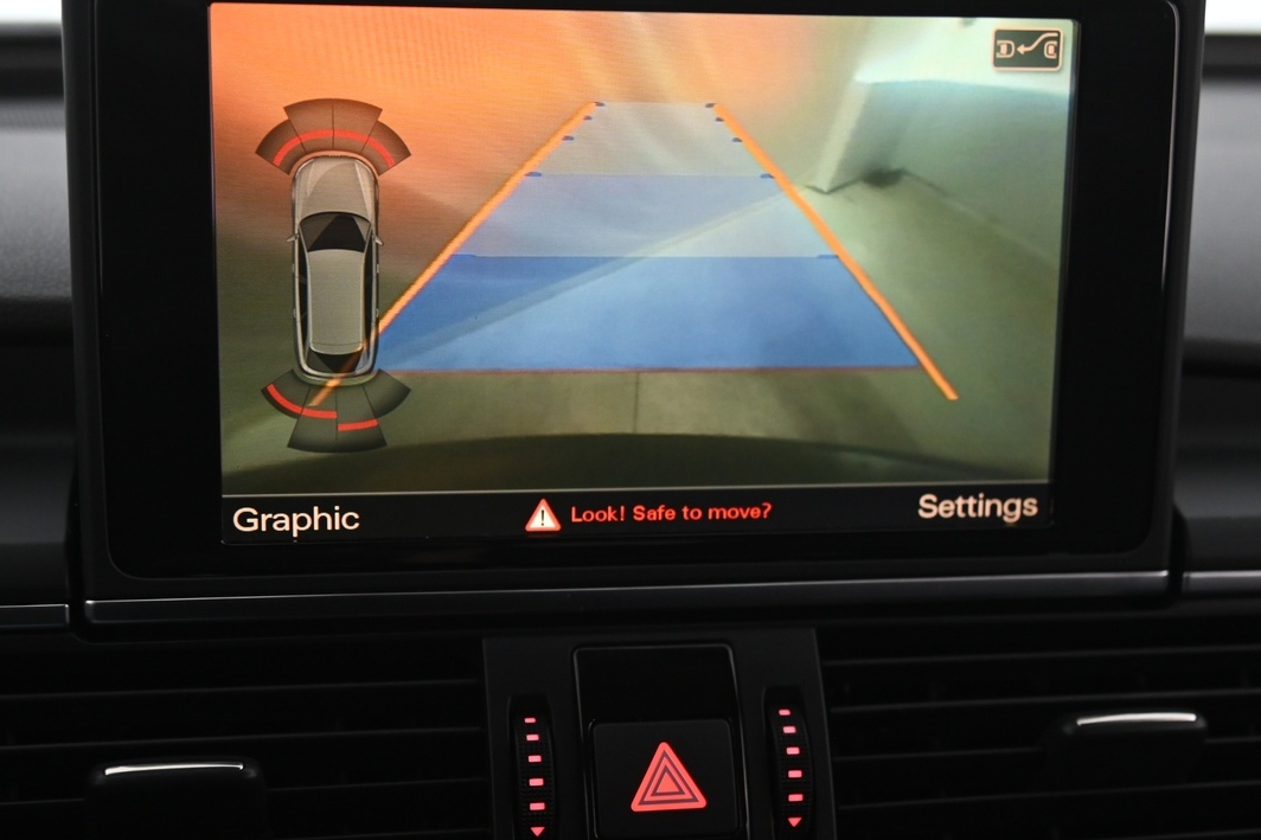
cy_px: 550
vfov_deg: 22.2
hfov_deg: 32.9
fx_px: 2136
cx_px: 568
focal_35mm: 61
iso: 2000
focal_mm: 40
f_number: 4
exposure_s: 1/30
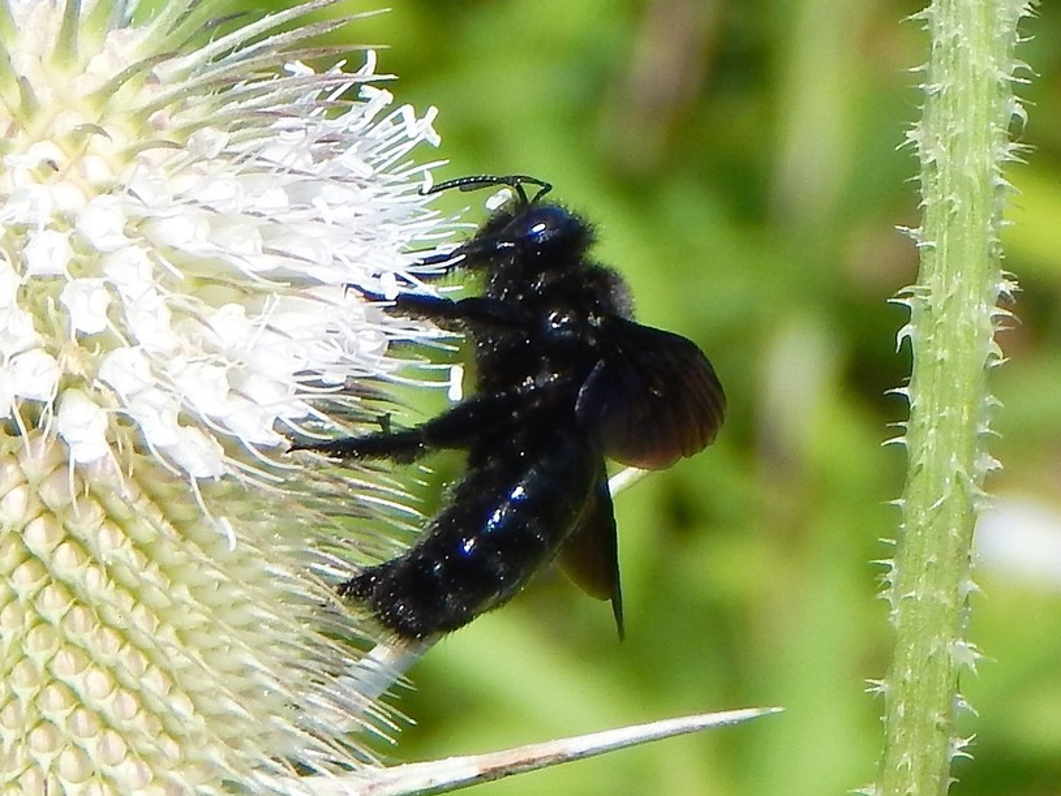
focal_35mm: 262
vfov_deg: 5.7
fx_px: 8033
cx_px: 532
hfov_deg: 7.6
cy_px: 392
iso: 125
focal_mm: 44.9
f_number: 5.6
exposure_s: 1/500
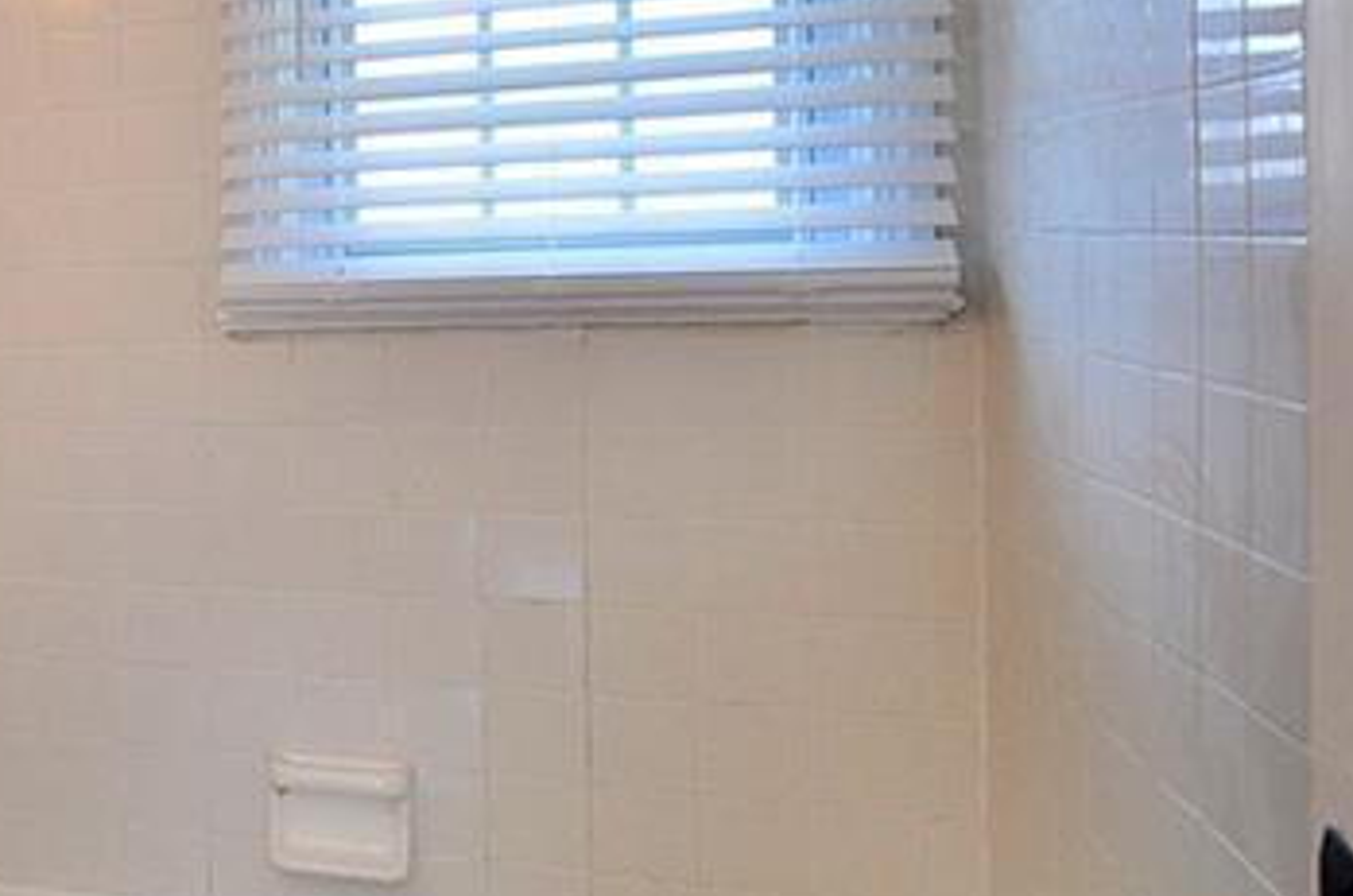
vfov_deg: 30.0
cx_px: -430
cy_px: 254
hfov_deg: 32.6
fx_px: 1650
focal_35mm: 44
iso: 400
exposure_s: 1/60
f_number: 4
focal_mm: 10
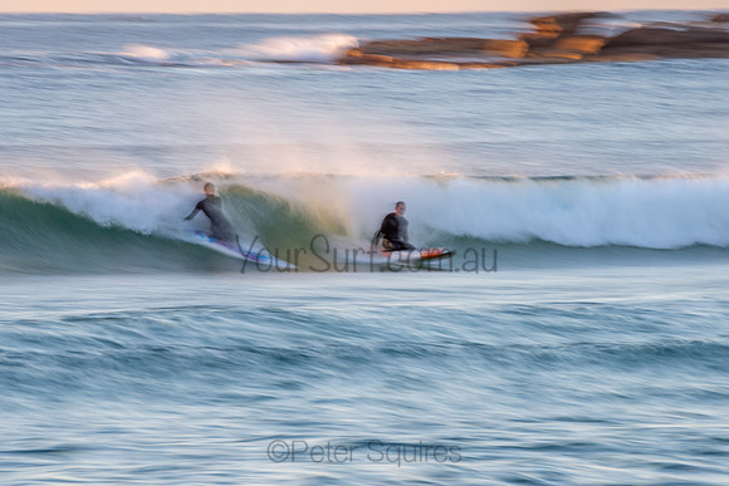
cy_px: 243
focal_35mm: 516
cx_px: 364
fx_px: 10456
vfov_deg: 2.7
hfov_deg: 4.0
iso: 64
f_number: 20
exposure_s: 1/5
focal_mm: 500
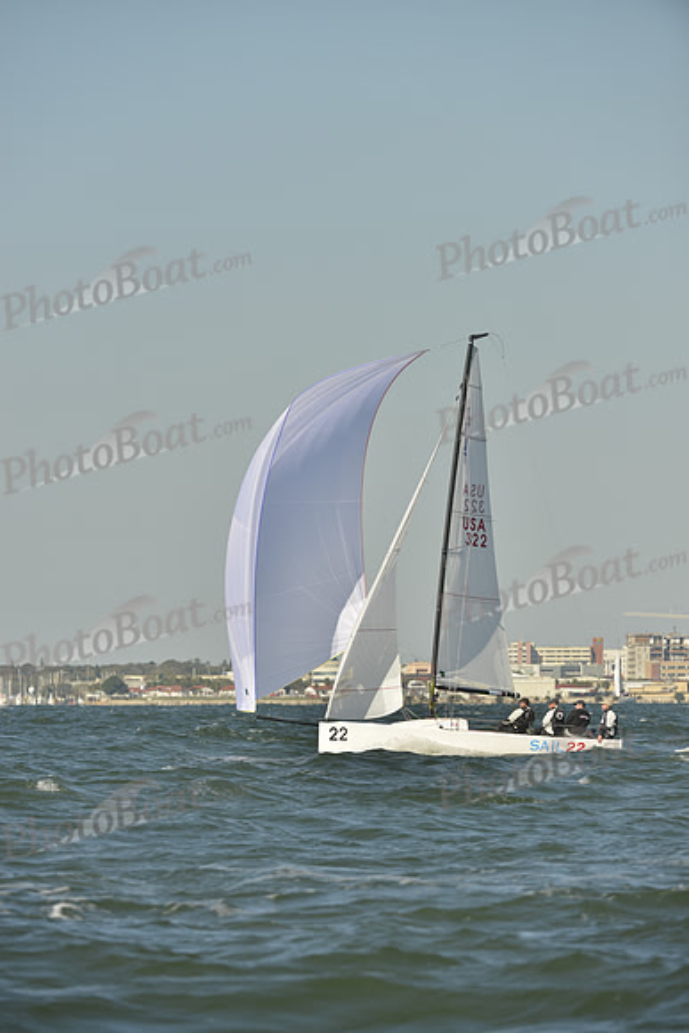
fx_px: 6885
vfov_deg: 8.6
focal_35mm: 240
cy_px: 516
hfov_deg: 5.7
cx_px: 344
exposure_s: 1/1600
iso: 280
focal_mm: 240
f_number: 6.3
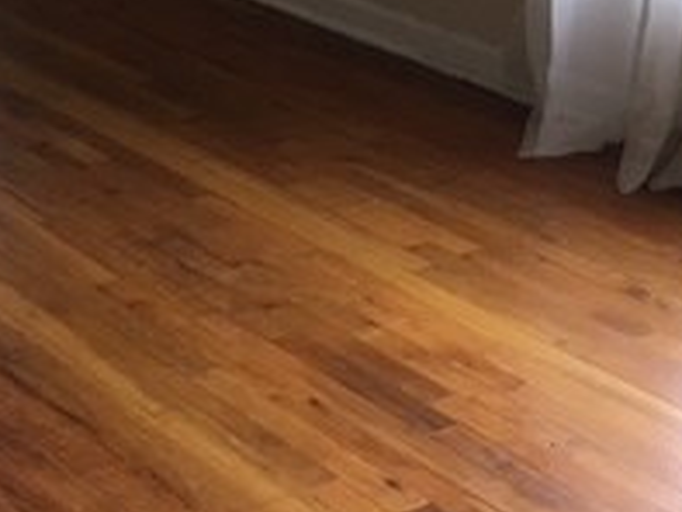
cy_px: -304
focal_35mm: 94
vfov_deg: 14.5
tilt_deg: -6.4
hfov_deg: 19.8
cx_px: -97
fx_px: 1853
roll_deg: +1.1
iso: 25
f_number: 2.2
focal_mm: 4.15
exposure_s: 1/30
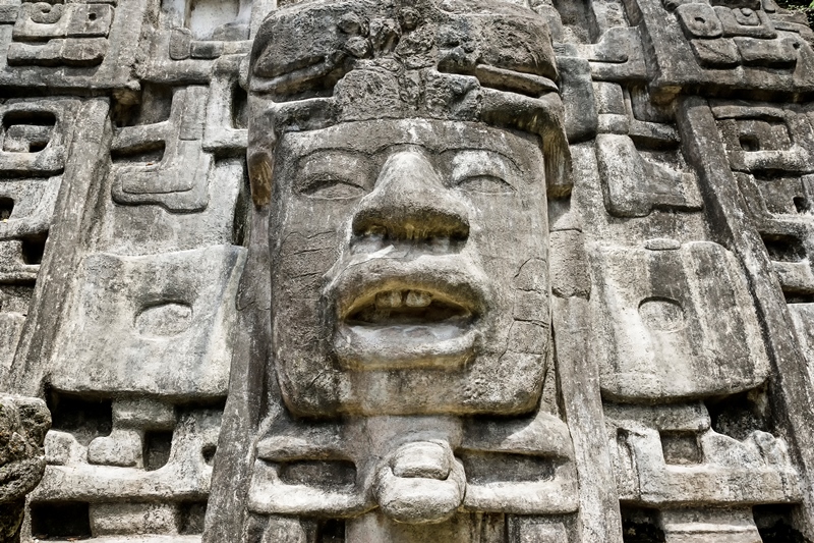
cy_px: 272
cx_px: 407
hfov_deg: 57.2
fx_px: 746
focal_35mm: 33
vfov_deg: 40.0
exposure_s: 1/250
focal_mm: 22
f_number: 6.3
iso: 200
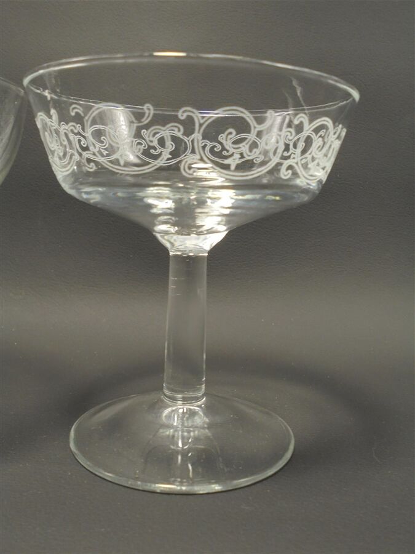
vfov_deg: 54.0
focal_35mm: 34
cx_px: 208
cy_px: 277
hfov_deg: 41.8
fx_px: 543
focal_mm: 6.1
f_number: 4
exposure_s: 1/30
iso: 200
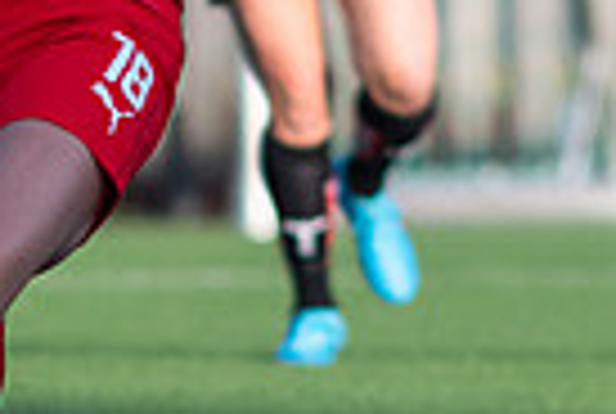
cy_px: -110
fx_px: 43437
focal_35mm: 2533
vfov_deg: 0.5
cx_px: -337
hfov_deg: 0.8
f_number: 3.5
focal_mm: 300
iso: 180
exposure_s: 1/1600
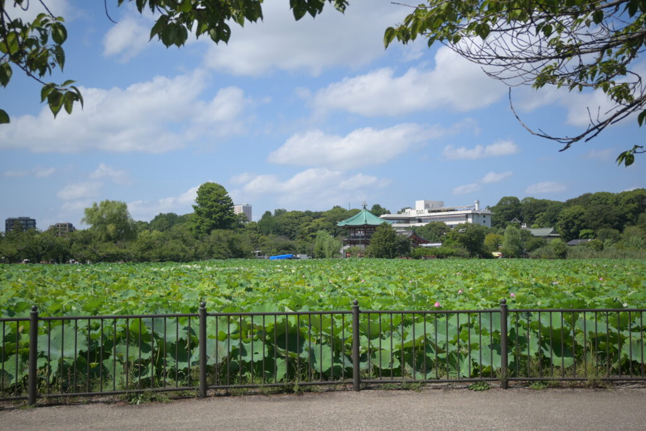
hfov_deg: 46.4
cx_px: 323
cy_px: 216
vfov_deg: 31.9
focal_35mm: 42
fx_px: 754
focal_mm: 28
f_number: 4.5
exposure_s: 1/1000
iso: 100
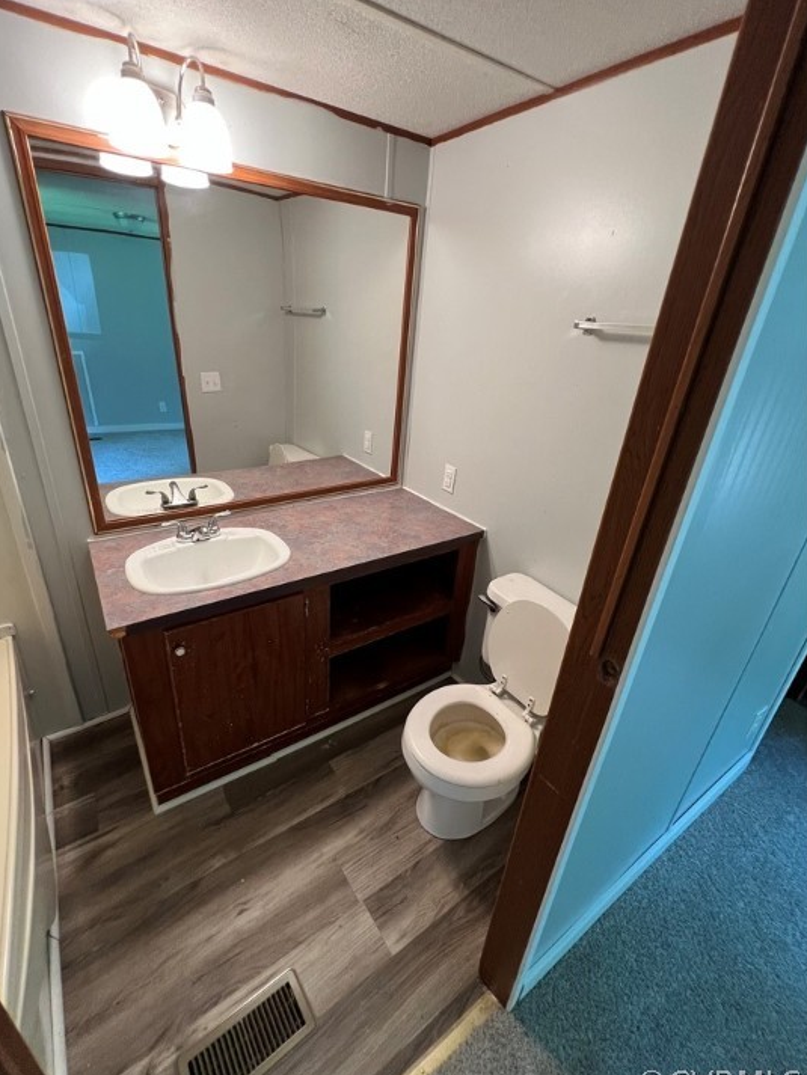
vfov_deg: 102.0
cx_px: 377
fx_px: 435
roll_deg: -2.8
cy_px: 529
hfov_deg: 85.6
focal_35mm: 14
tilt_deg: -24.2
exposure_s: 1/60
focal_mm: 1.57
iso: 200
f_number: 1.8
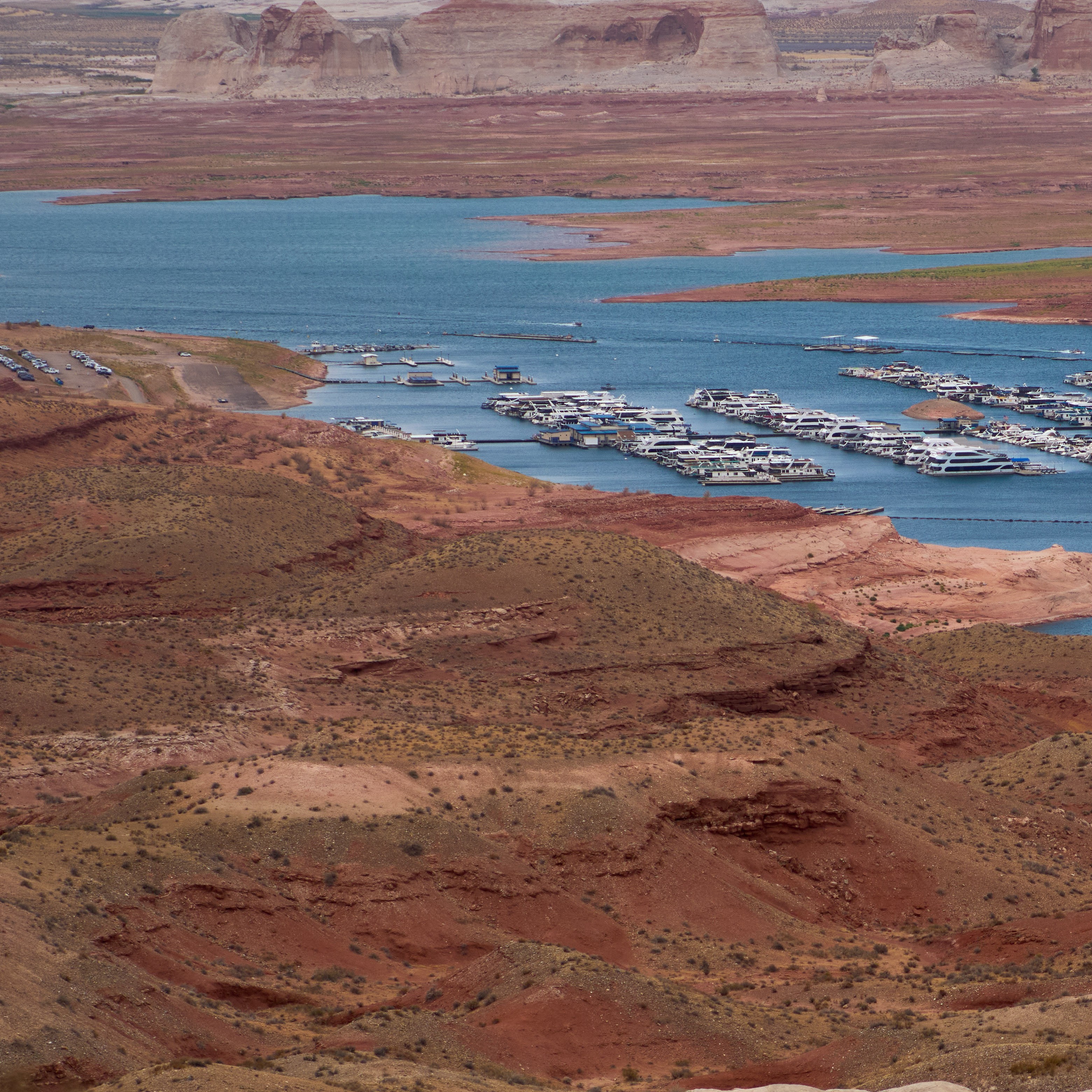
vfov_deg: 8.7
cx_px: 851
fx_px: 7138
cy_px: 841
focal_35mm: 200
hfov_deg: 8.7
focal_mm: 85
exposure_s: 1/10000
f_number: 2.2
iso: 250
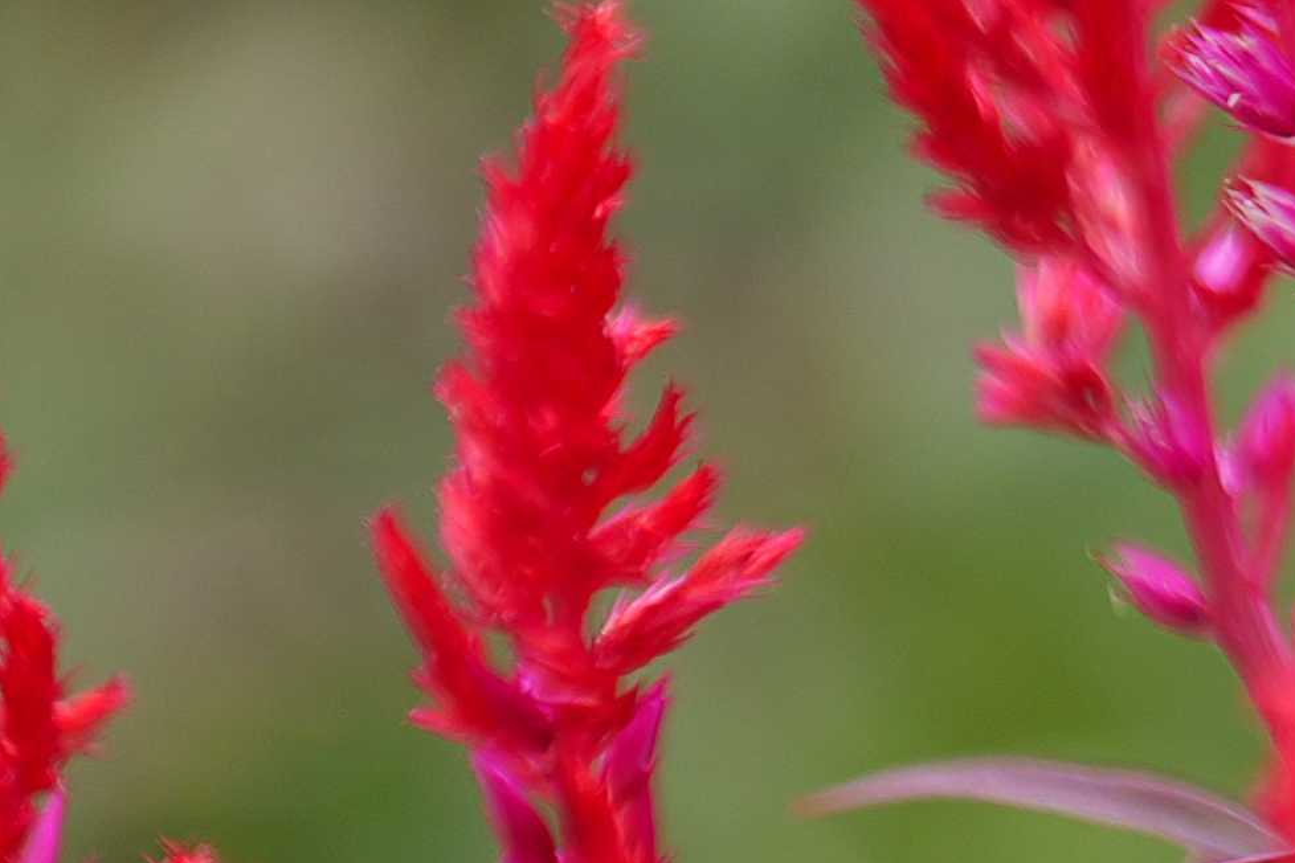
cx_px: 3187
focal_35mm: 644
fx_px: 23164
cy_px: -637
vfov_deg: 2.1
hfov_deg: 3.2
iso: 200
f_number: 5
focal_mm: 105
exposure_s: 1/160
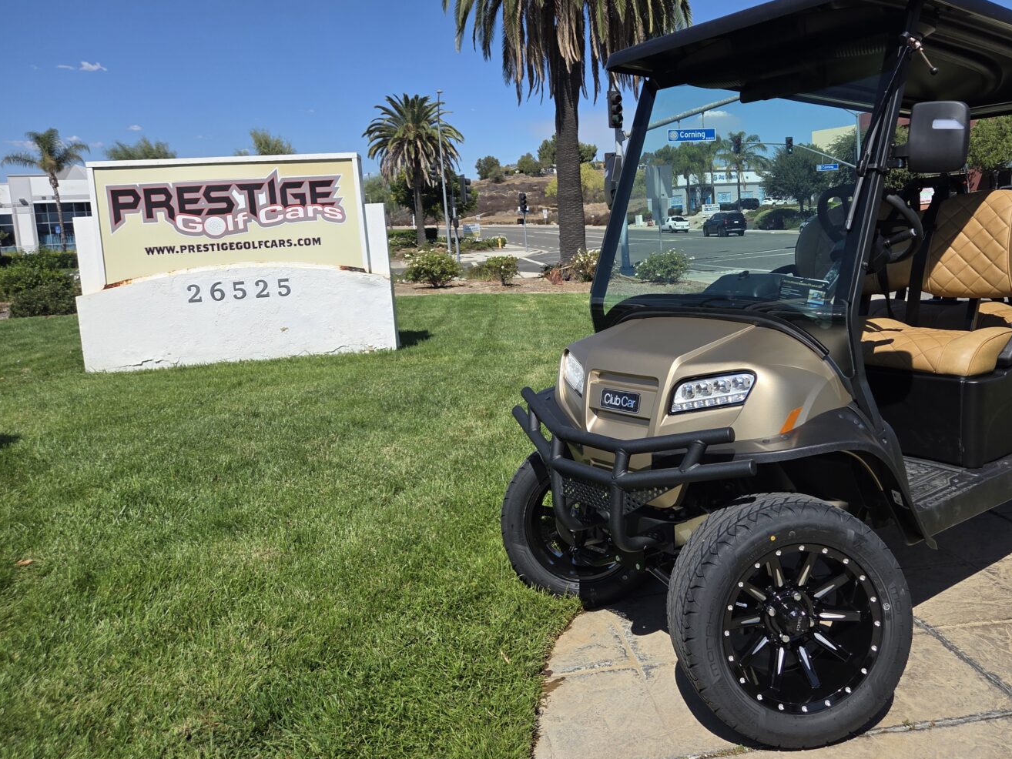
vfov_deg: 49.5
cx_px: 612
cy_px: 314
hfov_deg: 62.8
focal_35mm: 28
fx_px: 819
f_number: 1.8
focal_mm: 5.4
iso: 80
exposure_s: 1/6839
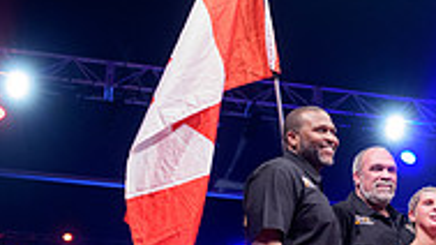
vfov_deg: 11.6
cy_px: 228
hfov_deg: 20.0
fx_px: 1190
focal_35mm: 103
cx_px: 464
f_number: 2.8
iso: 2000
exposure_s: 1/160
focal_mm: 32
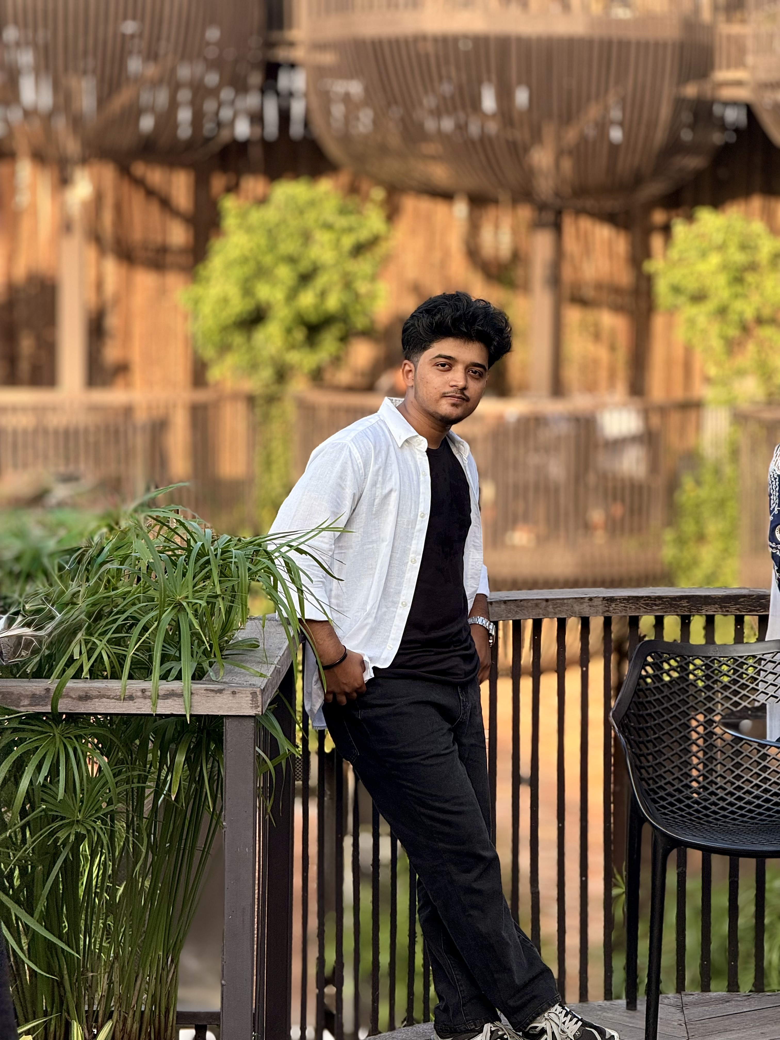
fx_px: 3605
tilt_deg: -2.5
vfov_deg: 16.4
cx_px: 390
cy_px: 520
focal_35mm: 120
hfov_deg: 12.3
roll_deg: -1.3
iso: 50
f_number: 2.8
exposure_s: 1/260
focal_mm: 15.66
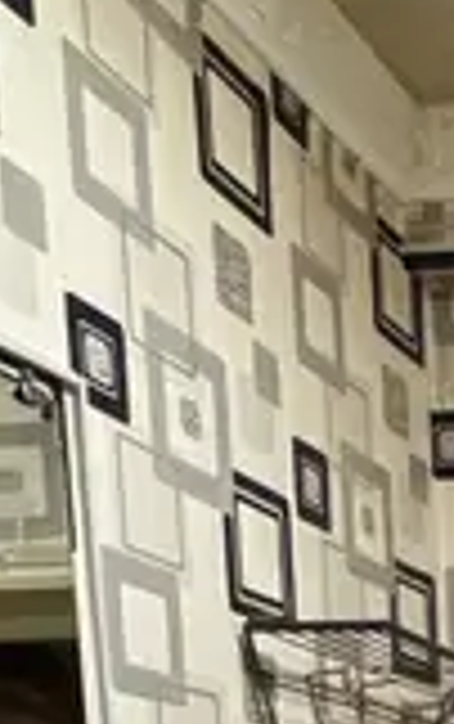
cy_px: 1147
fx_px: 1639
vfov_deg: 20.5
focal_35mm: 83
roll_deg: +0.1
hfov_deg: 13.7
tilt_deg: -7.7
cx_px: 865
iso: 500
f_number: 2.2
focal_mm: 2.22
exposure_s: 1/50
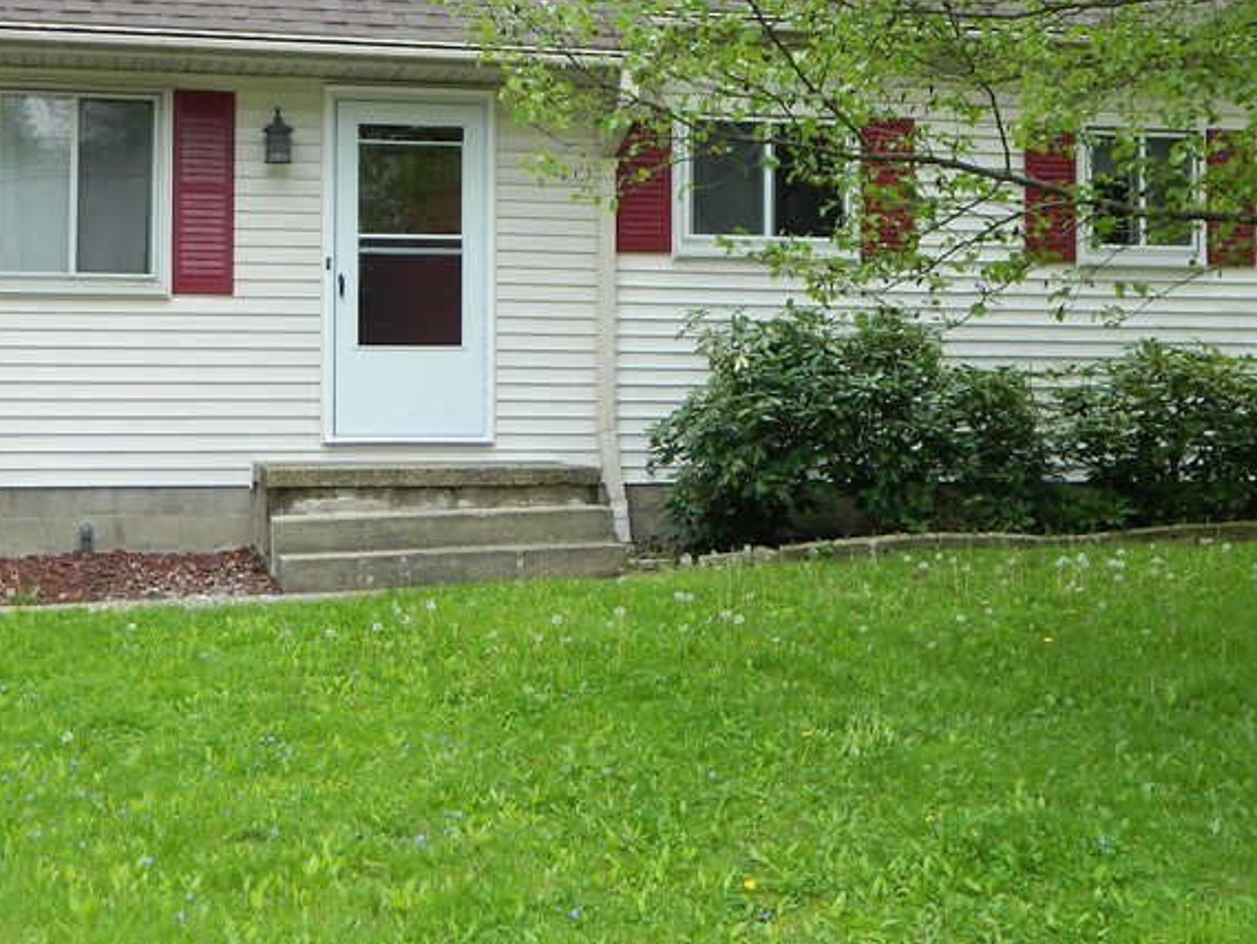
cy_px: 376
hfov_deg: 30.7
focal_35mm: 63
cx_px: 691
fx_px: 2288
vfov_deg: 23.3
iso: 80
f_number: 3.3
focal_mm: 6.2
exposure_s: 1/125
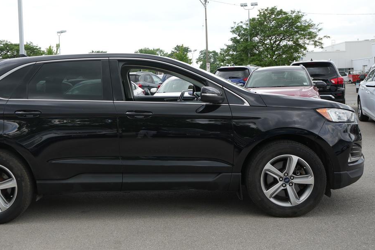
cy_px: 97
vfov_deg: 32.5
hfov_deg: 46.9
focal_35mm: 41
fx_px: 427
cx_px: 135
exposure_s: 1/250
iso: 100
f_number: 4.5
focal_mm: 29
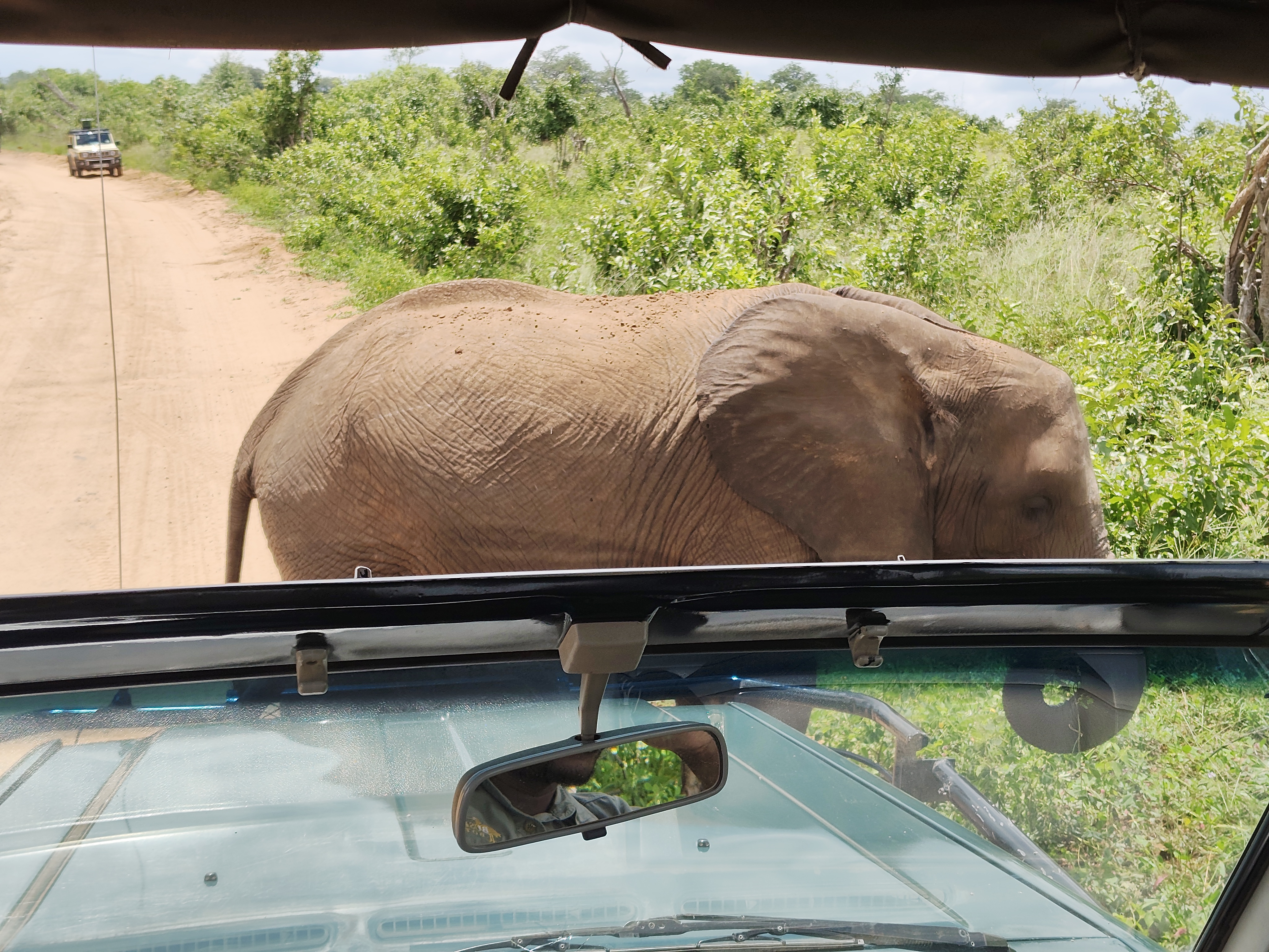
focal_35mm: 50
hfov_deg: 38.2
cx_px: 634
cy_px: 476
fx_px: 1833
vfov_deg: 29.1
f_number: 1.88
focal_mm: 5.56
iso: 50
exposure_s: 1/710
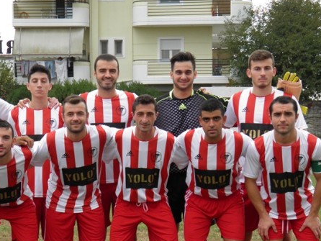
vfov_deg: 13.7
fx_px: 1002
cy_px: 163
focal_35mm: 108
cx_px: 106
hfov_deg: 18.1
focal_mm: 13.2
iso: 50
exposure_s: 1/100
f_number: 3.9
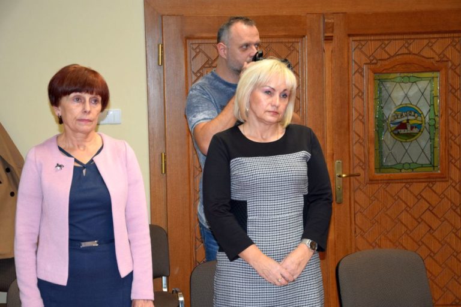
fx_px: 1114
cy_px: 154
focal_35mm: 87
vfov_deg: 15.7
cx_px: 230
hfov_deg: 23.4
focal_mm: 58
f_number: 5
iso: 800
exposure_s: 1/80
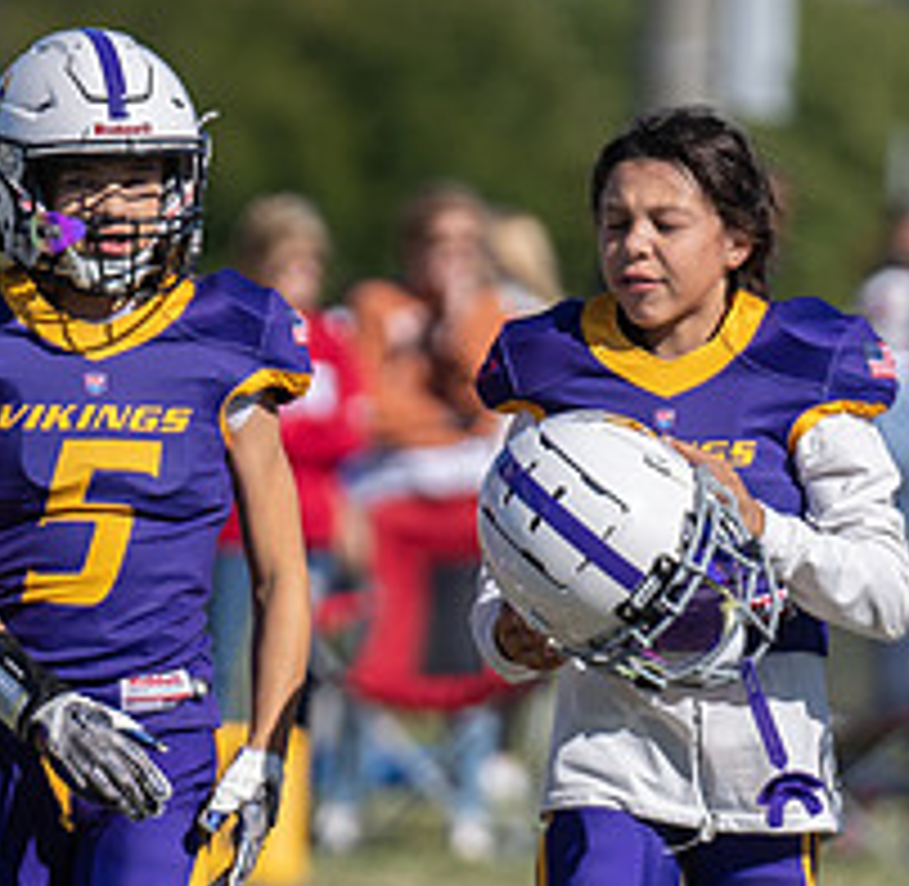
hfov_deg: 2.3
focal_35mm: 776
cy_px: 698
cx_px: 131
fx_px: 22771
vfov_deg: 2.2
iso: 100
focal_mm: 200
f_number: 2.8
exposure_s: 1/2500
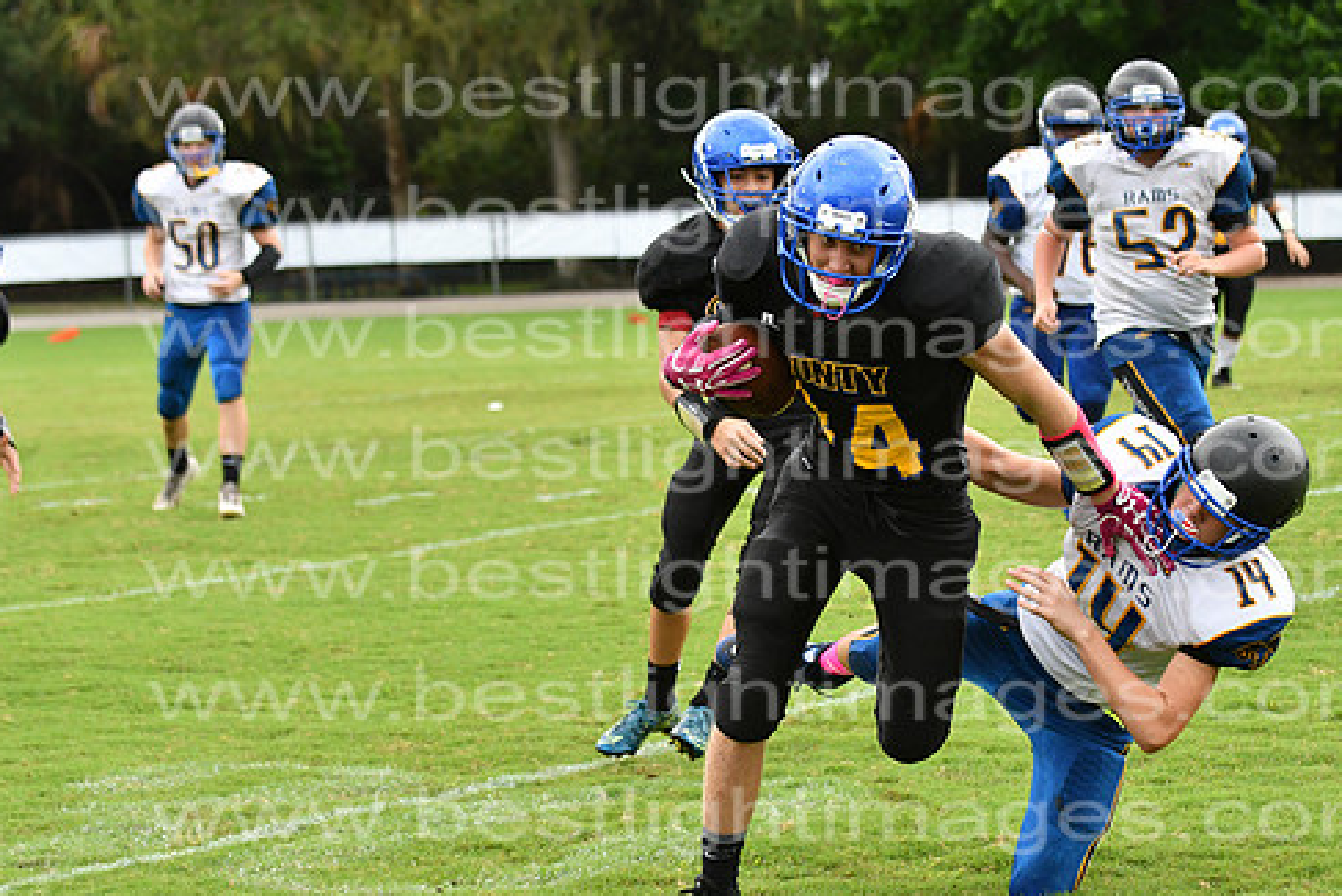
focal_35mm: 250
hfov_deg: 8.2
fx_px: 9322
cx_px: 774
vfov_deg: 5.5
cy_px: 520
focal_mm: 140
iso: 800
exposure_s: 1/1600
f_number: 3.5
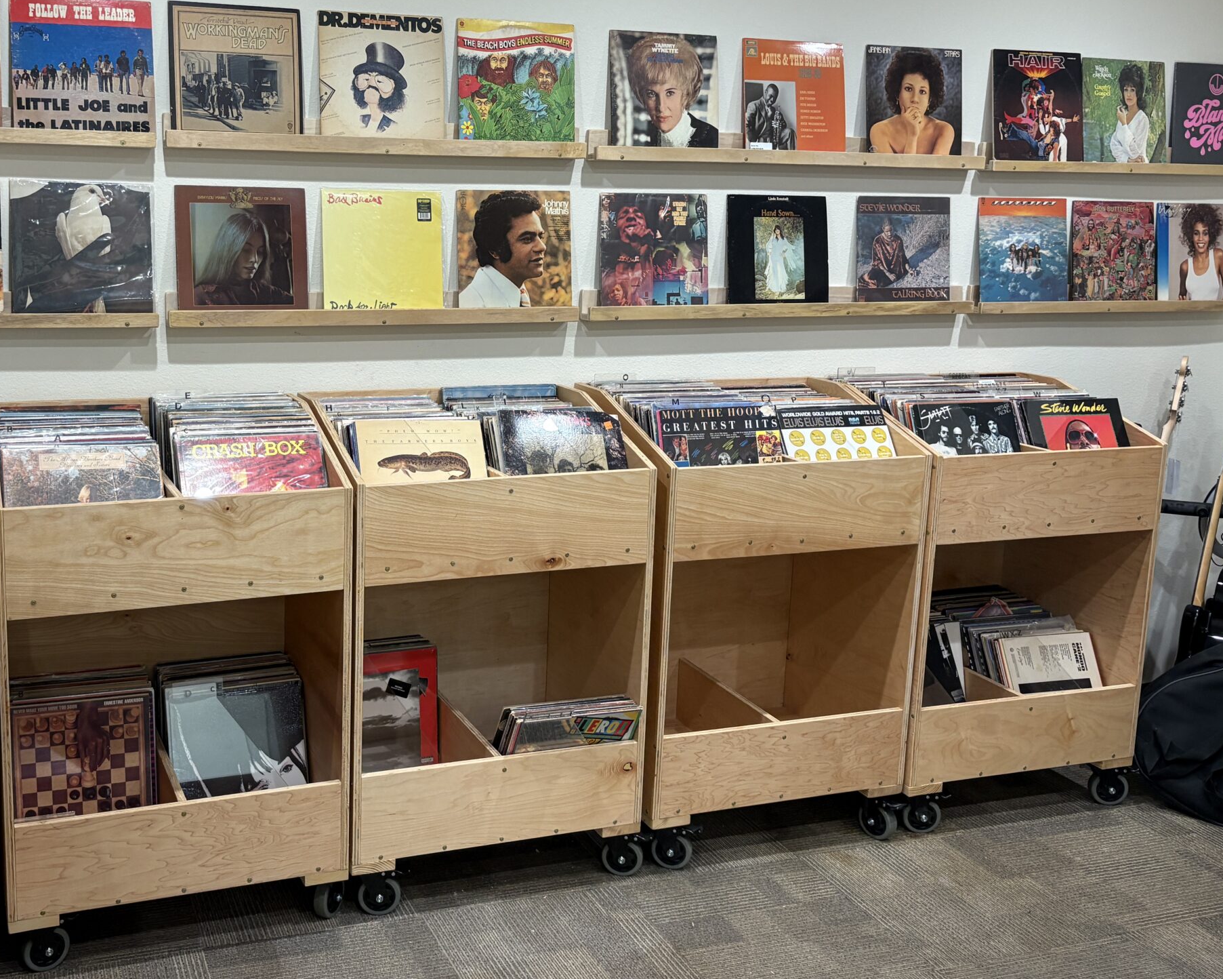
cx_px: 396
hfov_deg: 49.3
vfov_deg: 41.0
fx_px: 1303
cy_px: 415
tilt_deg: -9.4
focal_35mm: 36
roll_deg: -1.0
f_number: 1.6
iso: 160
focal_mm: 5.96
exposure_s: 1/60
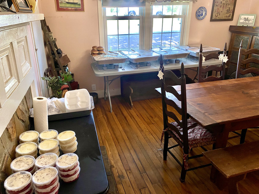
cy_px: 97
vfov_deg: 53.1
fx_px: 195
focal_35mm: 26
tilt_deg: -22.8
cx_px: 130
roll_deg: +0.8
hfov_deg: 67.3
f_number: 1.8
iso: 80
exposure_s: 1/60
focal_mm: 4.25
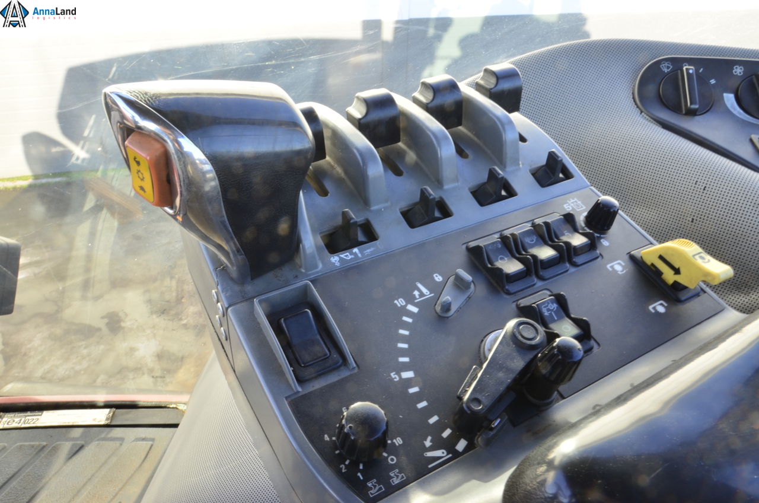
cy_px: 252
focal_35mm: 27
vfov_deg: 47.7
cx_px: 380
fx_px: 568
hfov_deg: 67.5
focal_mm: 18
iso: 125
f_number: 22
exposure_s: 1/1.6
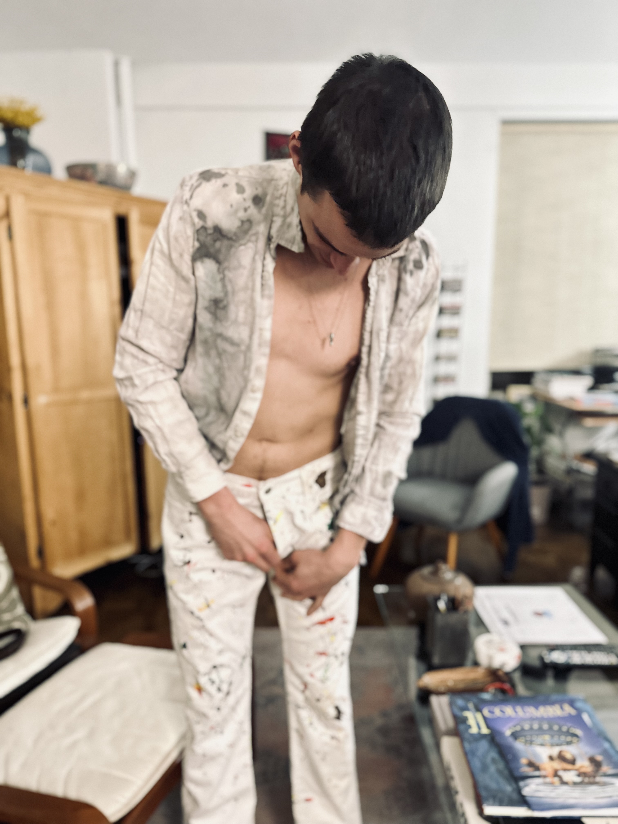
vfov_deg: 71.6
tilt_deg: -10.6
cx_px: 309
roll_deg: +0.0
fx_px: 571
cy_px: 412
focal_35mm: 24
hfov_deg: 56.8
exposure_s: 1/30
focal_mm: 6.86
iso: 1000
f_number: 1.78
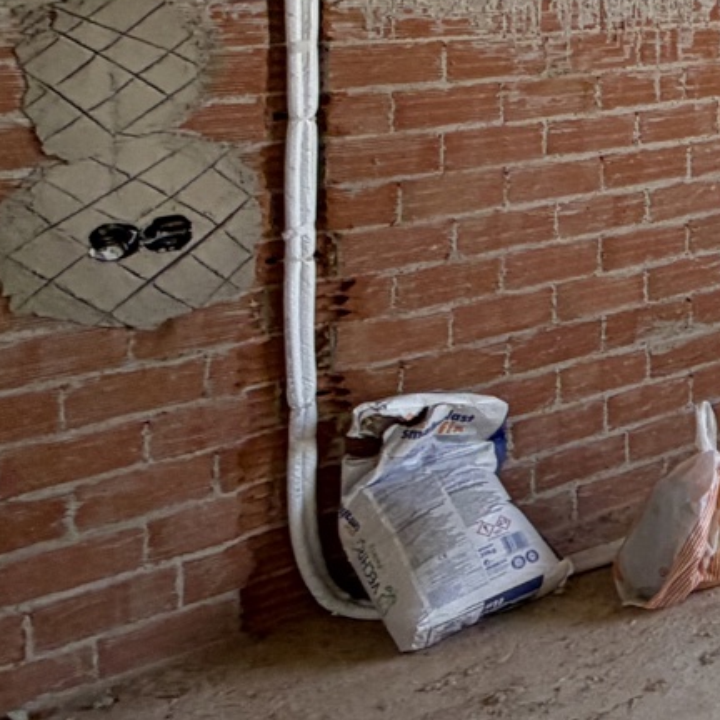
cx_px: 1353
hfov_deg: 20.2
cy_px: -52
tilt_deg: -5.0
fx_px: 1294
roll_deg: -1.5
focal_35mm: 55
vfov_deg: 28.5
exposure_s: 1/172
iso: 50
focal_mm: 2.22
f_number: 2.2
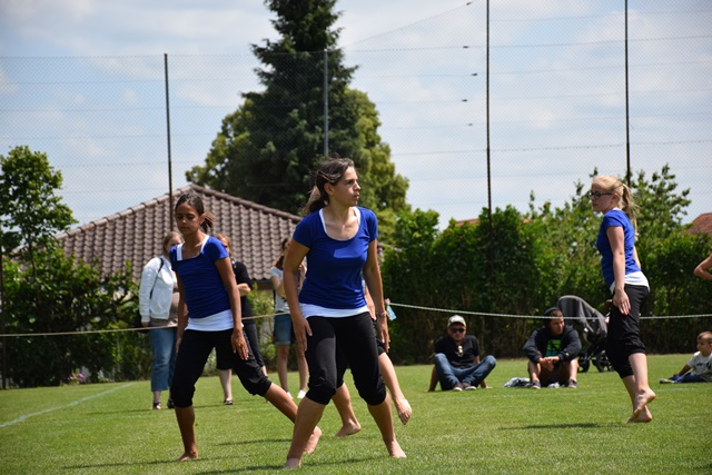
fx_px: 2967
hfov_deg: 13.7
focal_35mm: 150
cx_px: 356
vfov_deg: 9.2
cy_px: 238
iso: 400
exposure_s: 1/1600
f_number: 6.3
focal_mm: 100
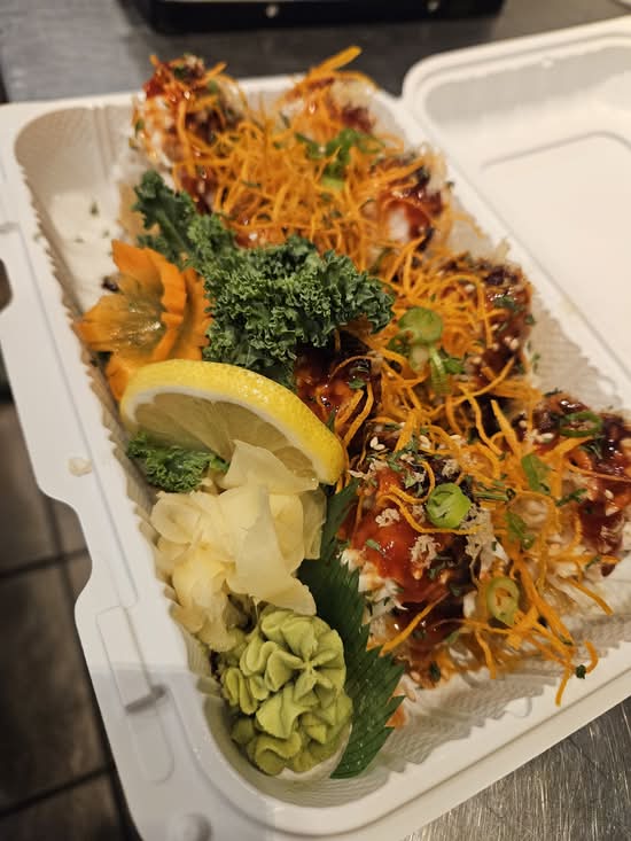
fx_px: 559
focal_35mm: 23
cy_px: 420
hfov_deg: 58.9
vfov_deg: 73.9
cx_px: 316
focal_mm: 5.4
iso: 640
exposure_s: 1/120
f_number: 1.8
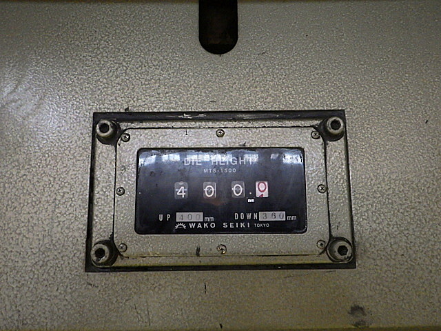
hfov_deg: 63.4
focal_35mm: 28
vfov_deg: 49.7
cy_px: 166
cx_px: 220
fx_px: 357
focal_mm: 5
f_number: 3.5
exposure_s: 1/40
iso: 1600
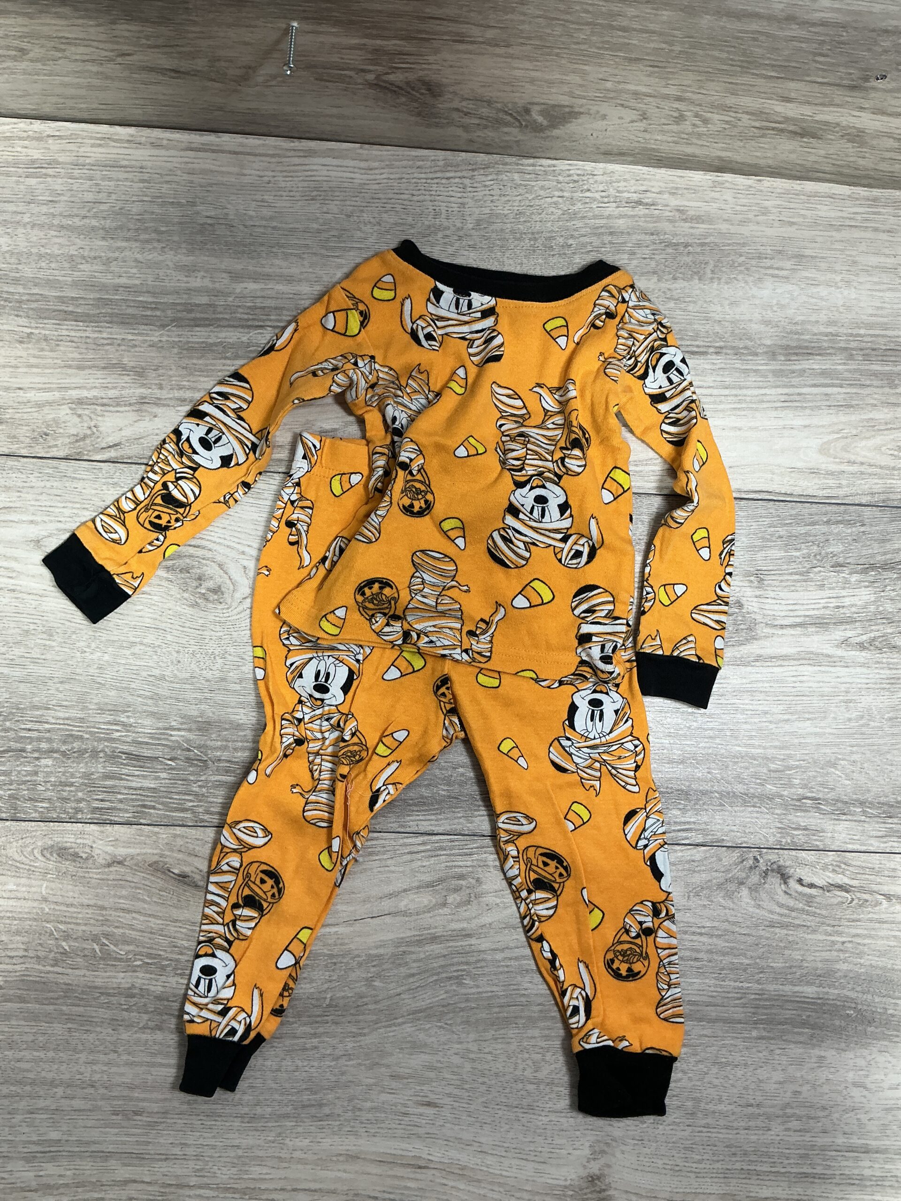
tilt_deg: -83.9
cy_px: 600
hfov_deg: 48.2
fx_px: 1006
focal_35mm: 29
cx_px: 450
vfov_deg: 61.7
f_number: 1.8
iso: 50
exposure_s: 1/50
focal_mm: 3
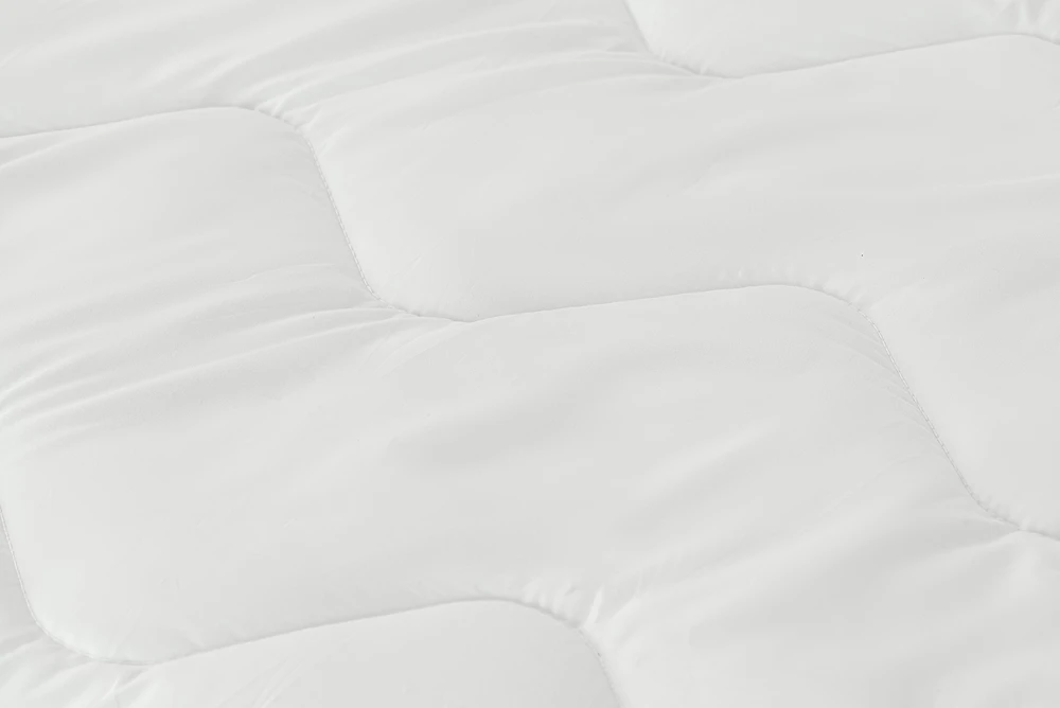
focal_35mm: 90
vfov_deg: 15.2
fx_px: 2651
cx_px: 530
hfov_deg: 22.6
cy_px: 354
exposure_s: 1/25
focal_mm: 90
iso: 200
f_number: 13
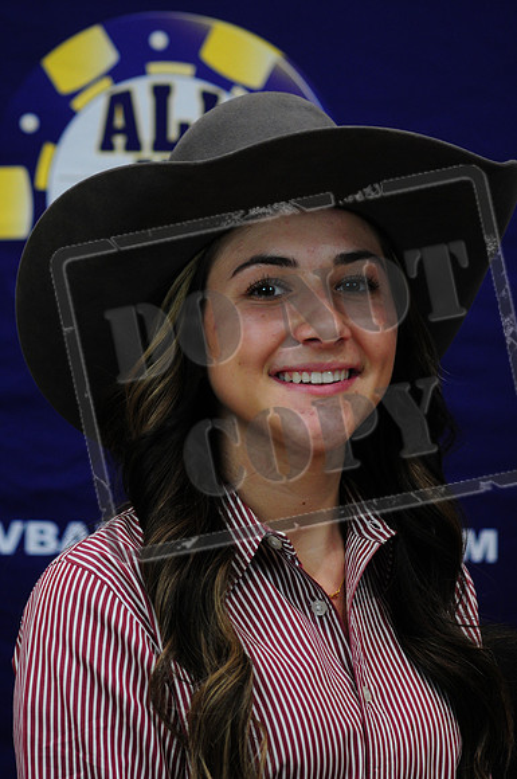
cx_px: 258
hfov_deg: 8.3
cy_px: 390
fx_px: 3565
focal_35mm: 165
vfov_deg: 12.5
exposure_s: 1/125
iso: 640
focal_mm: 110
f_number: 4.2
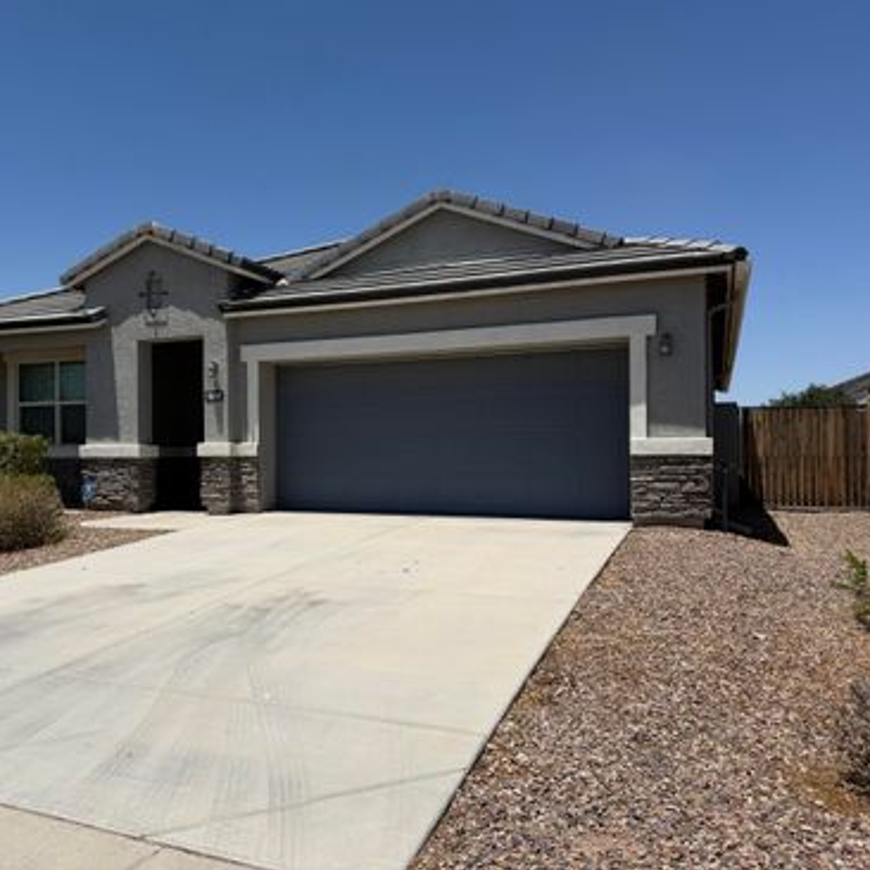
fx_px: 825
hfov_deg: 54.8
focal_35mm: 29
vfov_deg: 55.6
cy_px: 427
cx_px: 309
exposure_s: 1/10309
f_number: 1.78
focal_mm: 6.76
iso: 80
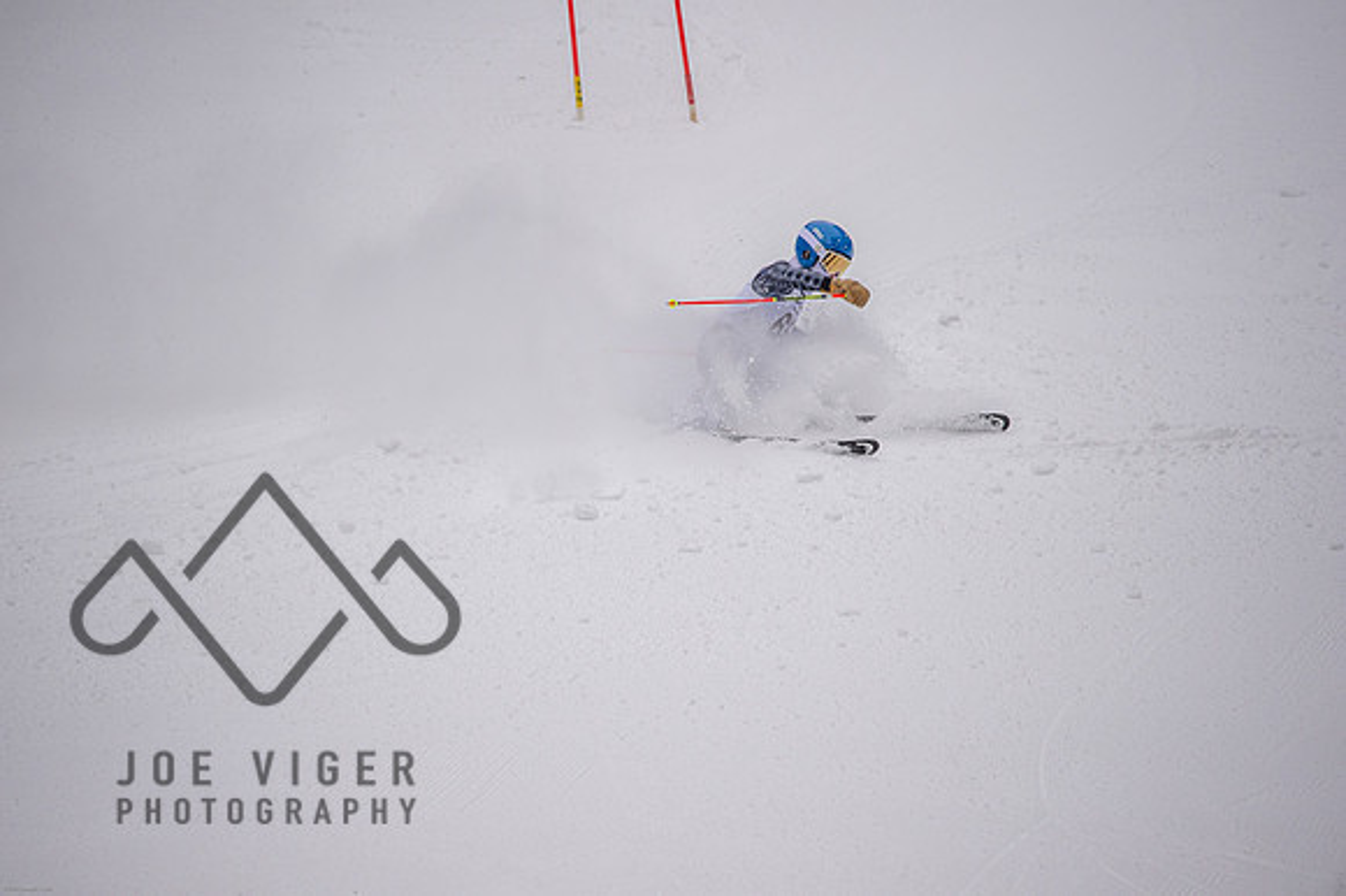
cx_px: 673
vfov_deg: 2.7
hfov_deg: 4.1
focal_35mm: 500
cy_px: 448
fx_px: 18683
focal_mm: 500
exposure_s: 1/6400
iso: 2000
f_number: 6.3
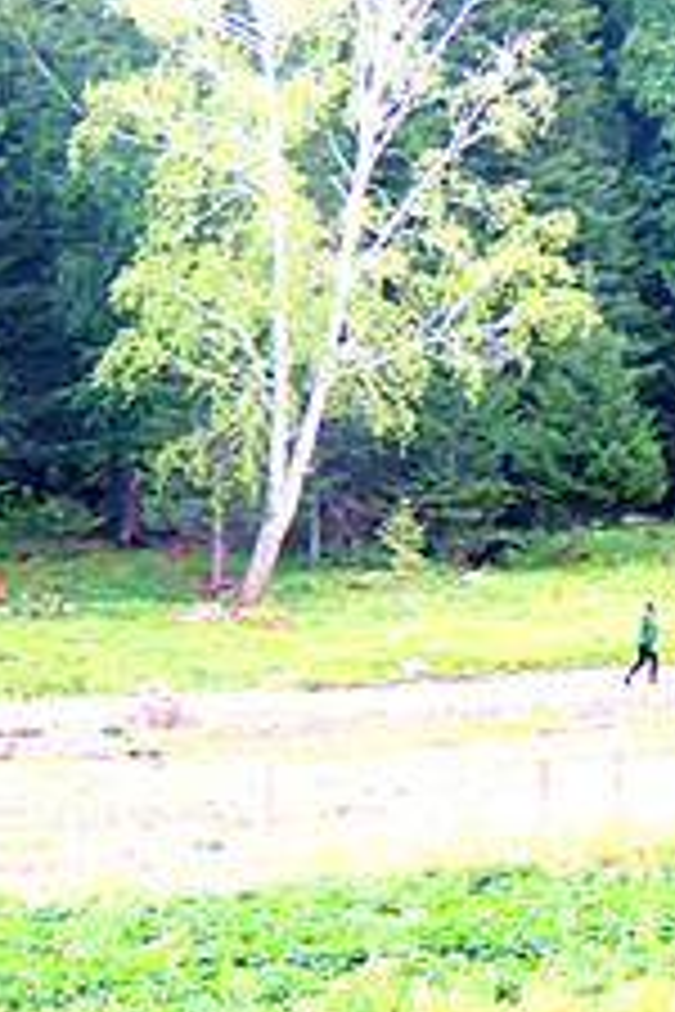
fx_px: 6496
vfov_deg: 8.9
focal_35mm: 231
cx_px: 1080
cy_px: 385
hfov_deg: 5.9
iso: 400
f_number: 4.1
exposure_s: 1/30
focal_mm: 17.8
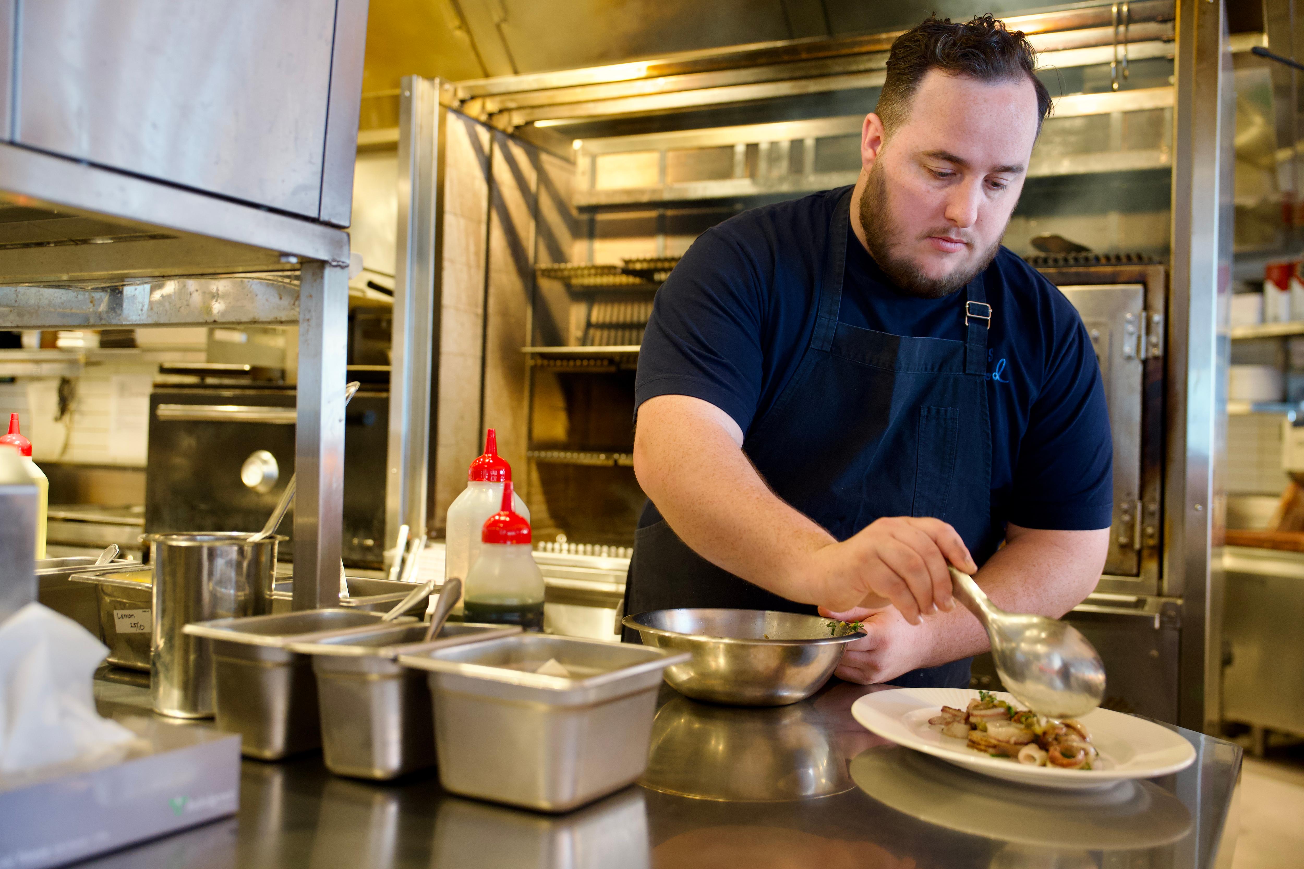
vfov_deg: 38.9
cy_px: 434
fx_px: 1231
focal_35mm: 34
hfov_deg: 55.8
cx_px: 652
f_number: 2.8
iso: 1600
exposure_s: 1/50
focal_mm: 34
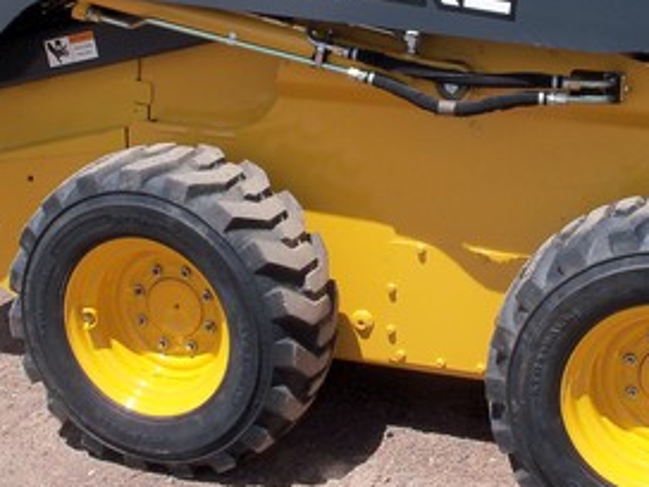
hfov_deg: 27.7
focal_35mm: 70
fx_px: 1312
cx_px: 408
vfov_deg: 20.5
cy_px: 33
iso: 80
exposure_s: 1/400
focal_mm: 6.3
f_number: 5.5
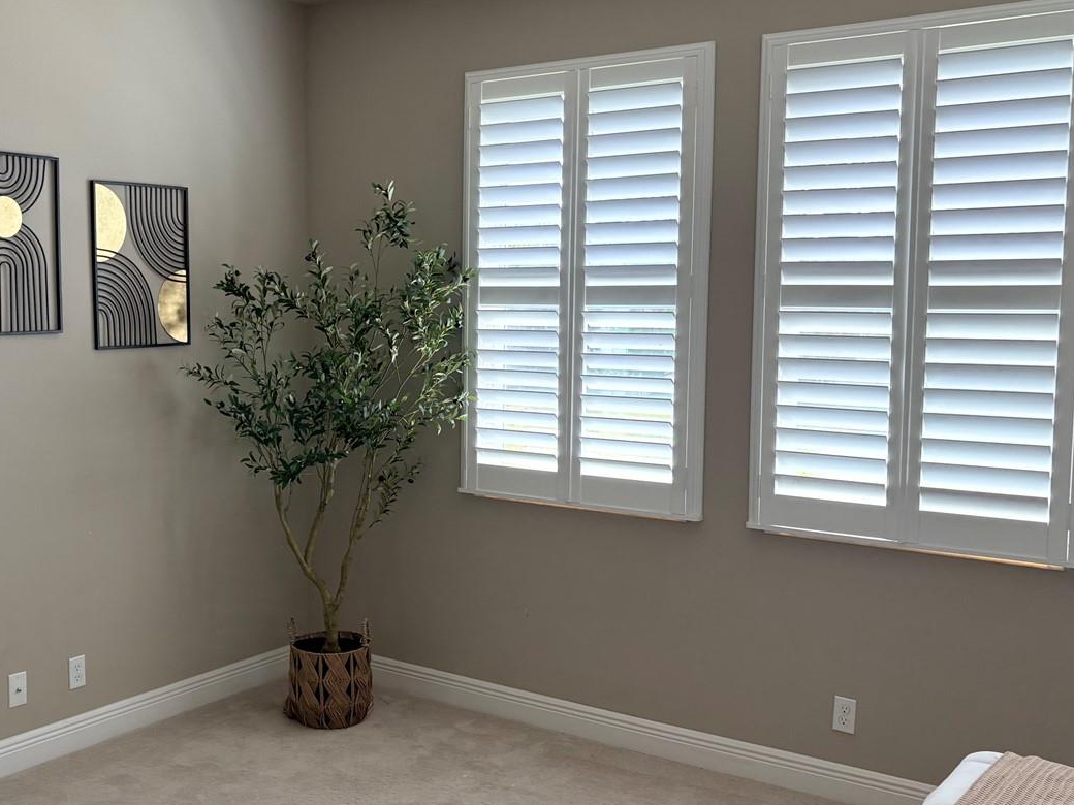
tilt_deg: -4.4
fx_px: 1241
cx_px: 382
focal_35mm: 40
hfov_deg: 46.3
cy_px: 422
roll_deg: -0.2
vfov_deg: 36.0
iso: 100
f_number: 1.6
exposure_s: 1/122
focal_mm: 5.96
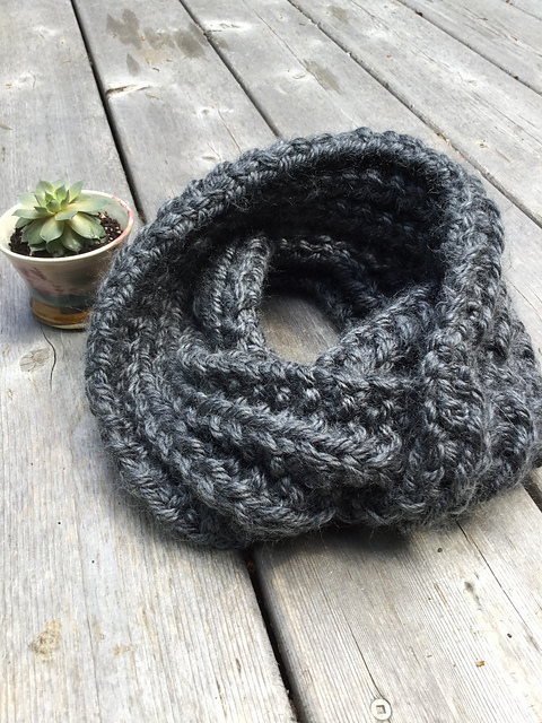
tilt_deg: -44.7
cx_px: 271
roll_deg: +0.8
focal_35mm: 31
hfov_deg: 45.4
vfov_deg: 58.4
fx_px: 647
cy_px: 362
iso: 25
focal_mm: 3.3
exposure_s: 1/120
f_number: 2.4
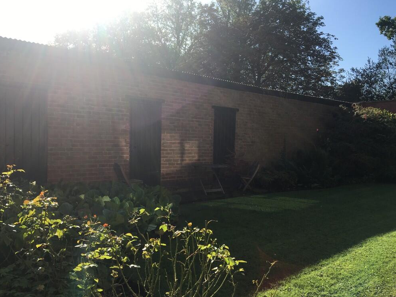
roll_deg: -2.1
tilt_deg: +1.6
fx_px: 343
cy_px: 153
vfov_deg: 46.8
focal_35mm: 30
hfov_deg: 60.0
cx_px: 201
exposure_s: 1/1099
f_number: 2.2
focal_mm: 4.15
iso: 25
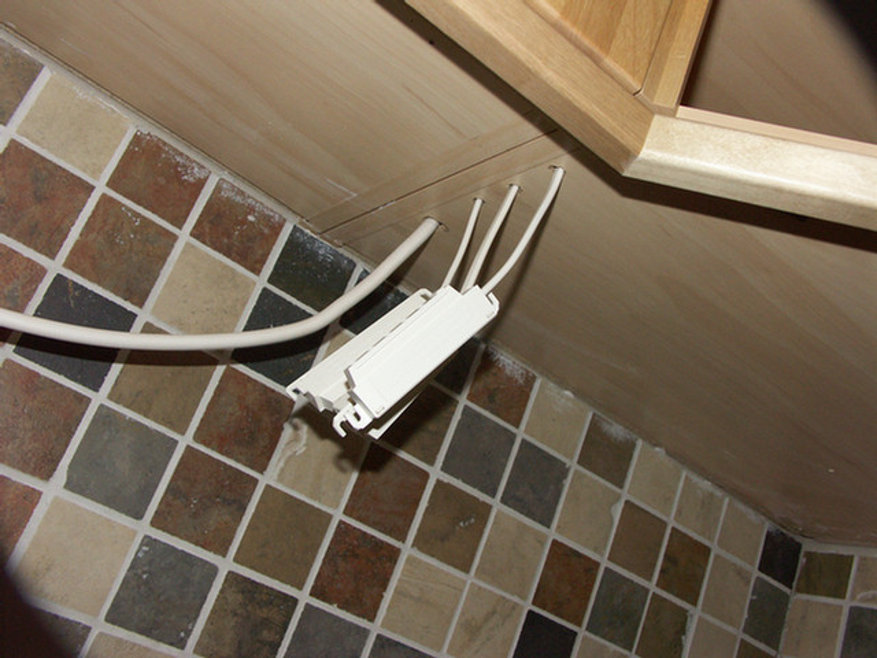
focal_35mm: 33
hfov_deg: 55.4
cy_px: 329
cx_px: 438
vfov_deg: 42.9
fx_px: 836
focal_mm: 8.64
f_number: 4
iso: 200
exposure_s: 1/50
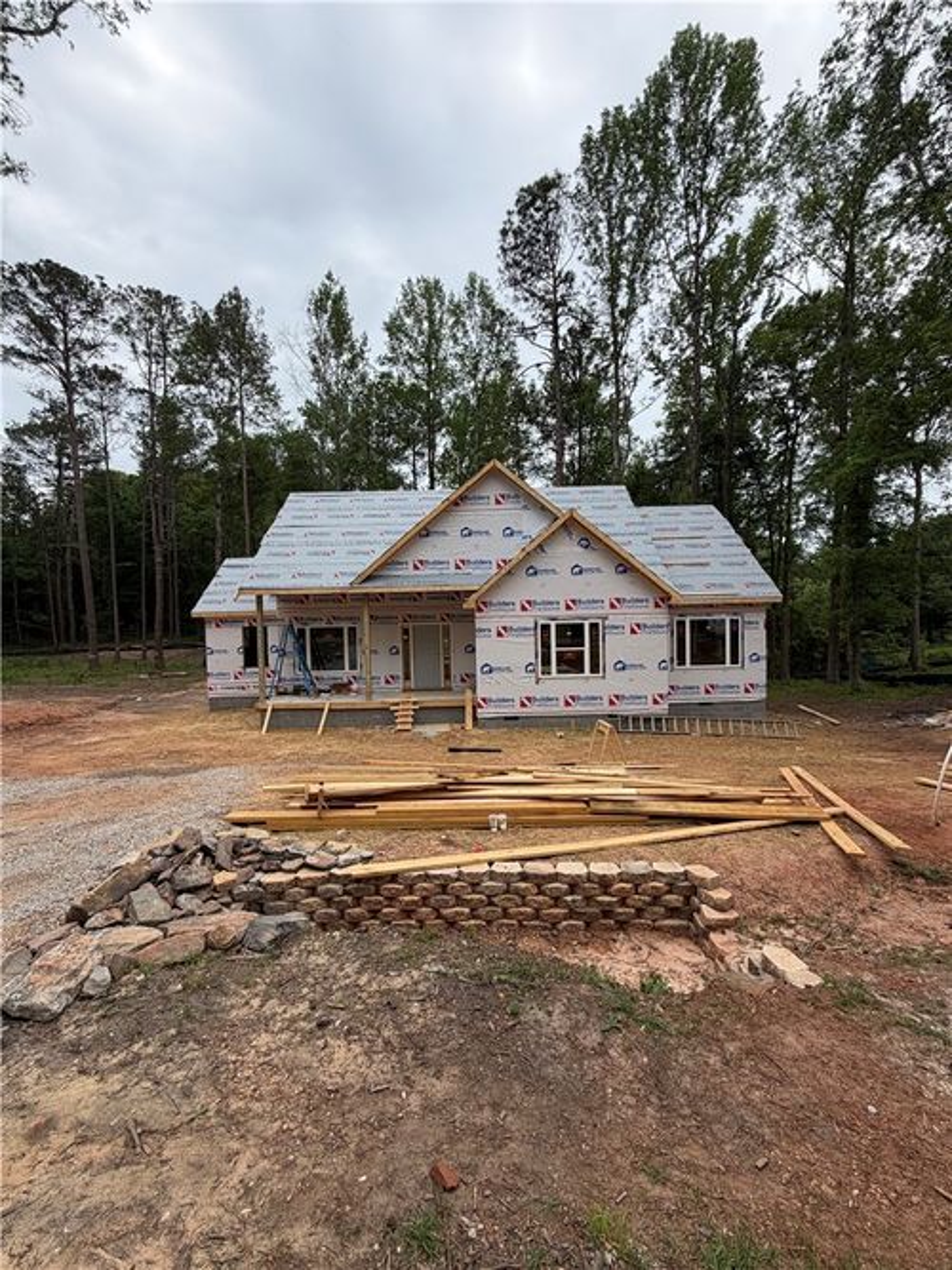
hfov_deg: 85.7
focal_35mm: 14
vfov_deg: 102.1
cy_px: 635
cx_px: 476
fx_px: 514
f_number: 2.2
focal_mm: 2.22
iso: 32
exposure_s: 1/770
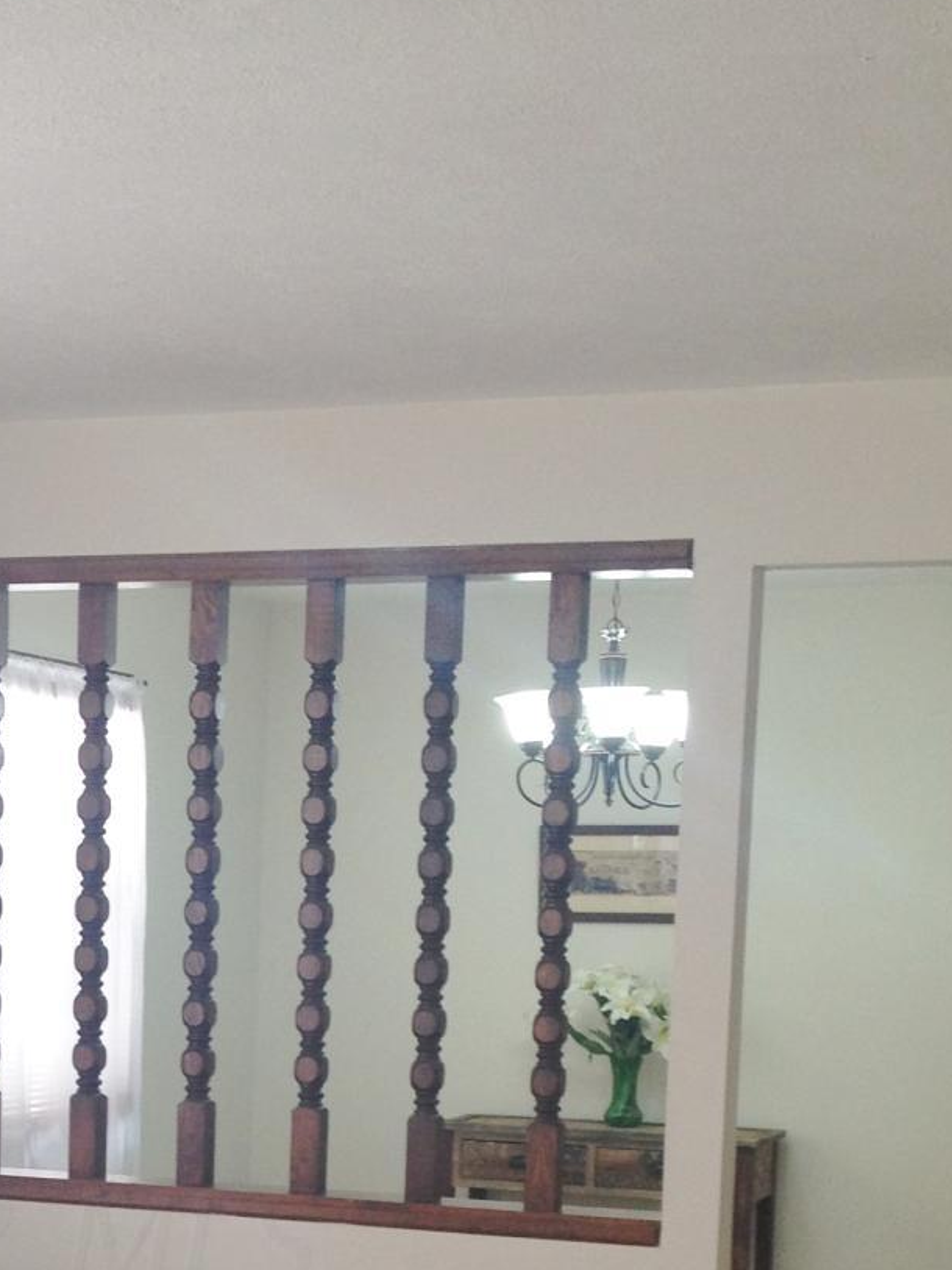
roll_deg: -1.4
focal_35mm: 86
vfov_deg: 22.0
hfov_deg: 16.9
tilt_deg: -5.4
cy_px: 1237
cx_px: 81
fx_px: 3155
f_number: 2.4
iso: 50
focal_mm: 4.28
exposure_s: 1/30
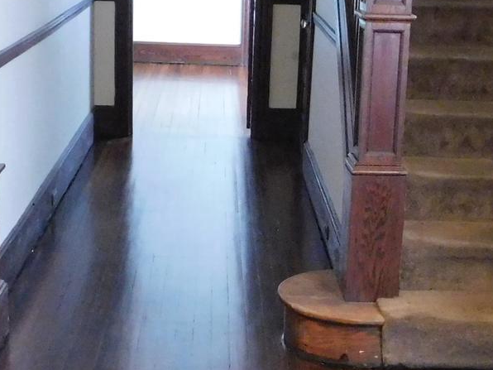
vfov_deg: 18.6
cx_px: 266
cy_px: 253
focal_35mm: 79
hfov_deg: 24.7
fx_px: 1125
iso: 800
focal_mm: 4
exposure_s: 1/6
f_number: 3
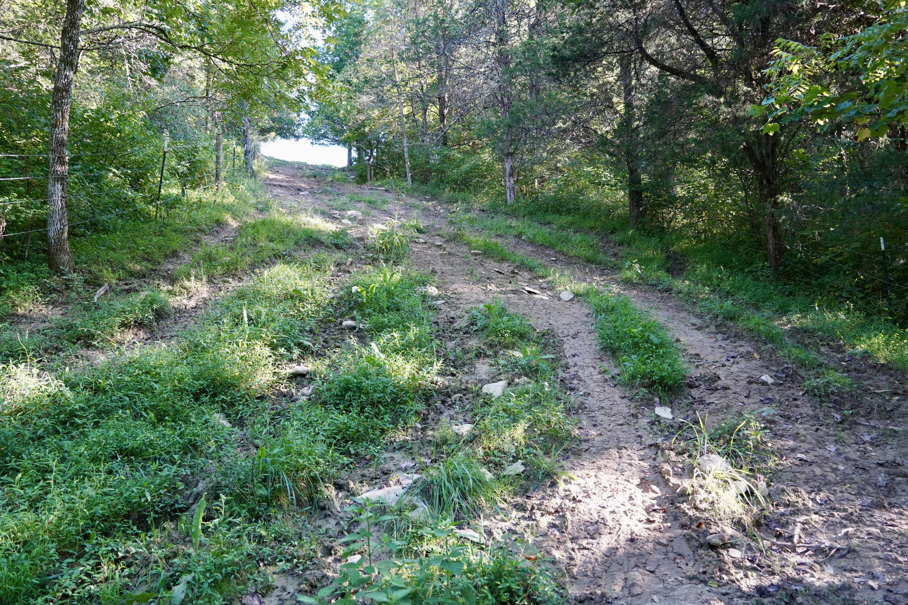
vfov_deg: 45.7
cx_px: 454
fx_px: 719
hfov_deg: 64.6
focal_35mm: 28
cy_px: 302
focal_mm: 19
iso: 500
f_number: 4
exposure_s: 1/160
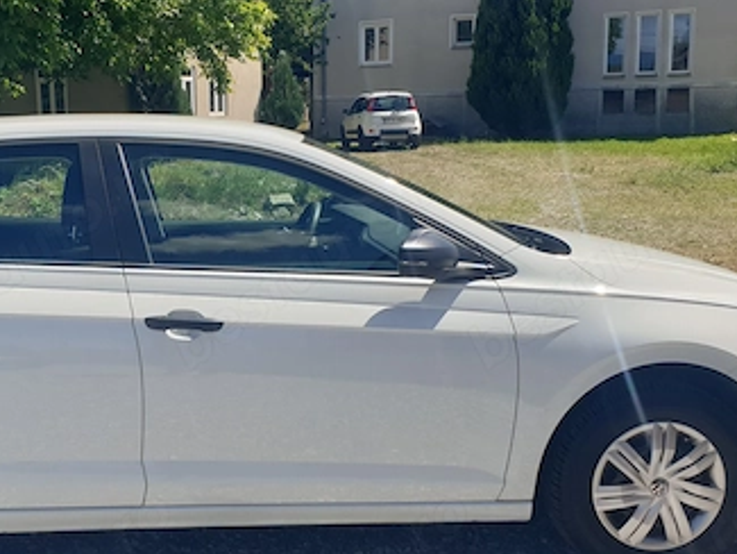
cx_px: 200
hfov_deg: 38.8
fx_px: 1022
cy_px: 286
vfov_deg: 30.3
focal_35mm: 48
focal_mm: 4.3
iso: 50
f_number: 2.4
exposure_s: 1/1192
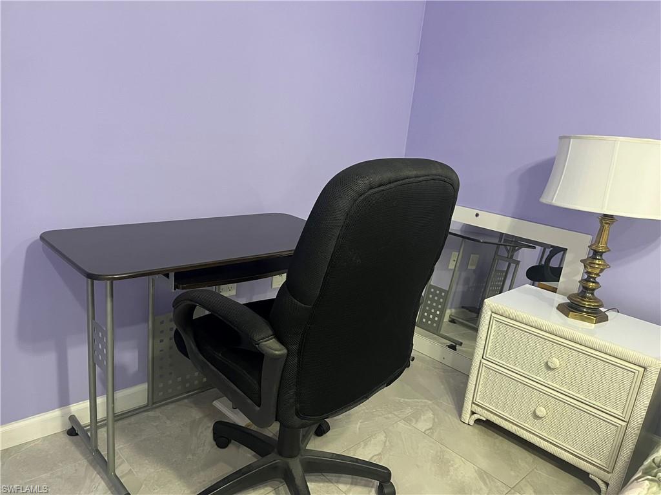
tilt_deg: -15.3
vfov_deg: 53.1
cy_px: 248
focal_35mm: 26
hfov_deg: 67.3
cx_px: 330
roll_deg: -6.0
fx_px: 496
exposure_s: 1/60
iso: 320
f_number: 1.6
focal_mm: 5.1
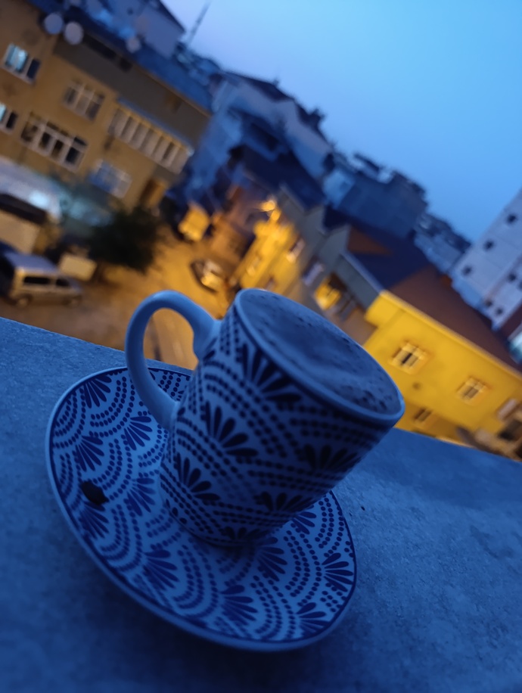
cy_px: 346
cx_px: 261
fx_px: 461
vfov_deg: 73.8
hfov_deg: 59.0
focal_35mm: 23
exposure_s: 1/25
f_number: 1.6
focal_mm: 6.14
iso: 4000
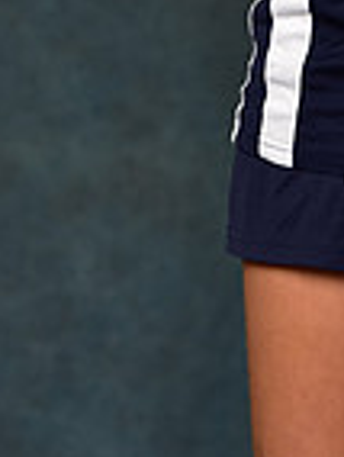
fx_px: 6011
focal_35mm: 455
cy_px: -470
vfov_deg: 4.3
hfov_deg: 3.3
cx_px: 452
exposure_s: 1/200
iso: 200
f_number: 4.5
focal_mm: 116
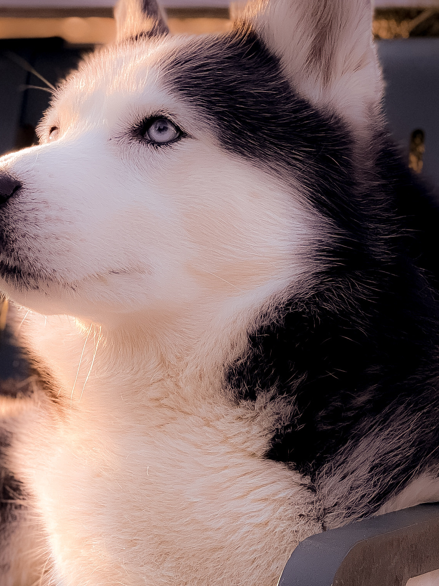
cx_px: 17
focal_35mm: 170
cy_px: 440
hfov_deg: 8.7
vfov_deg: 11.6
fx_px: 2875
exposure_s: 1/121
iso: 40
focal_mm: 7.5
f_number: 2.2
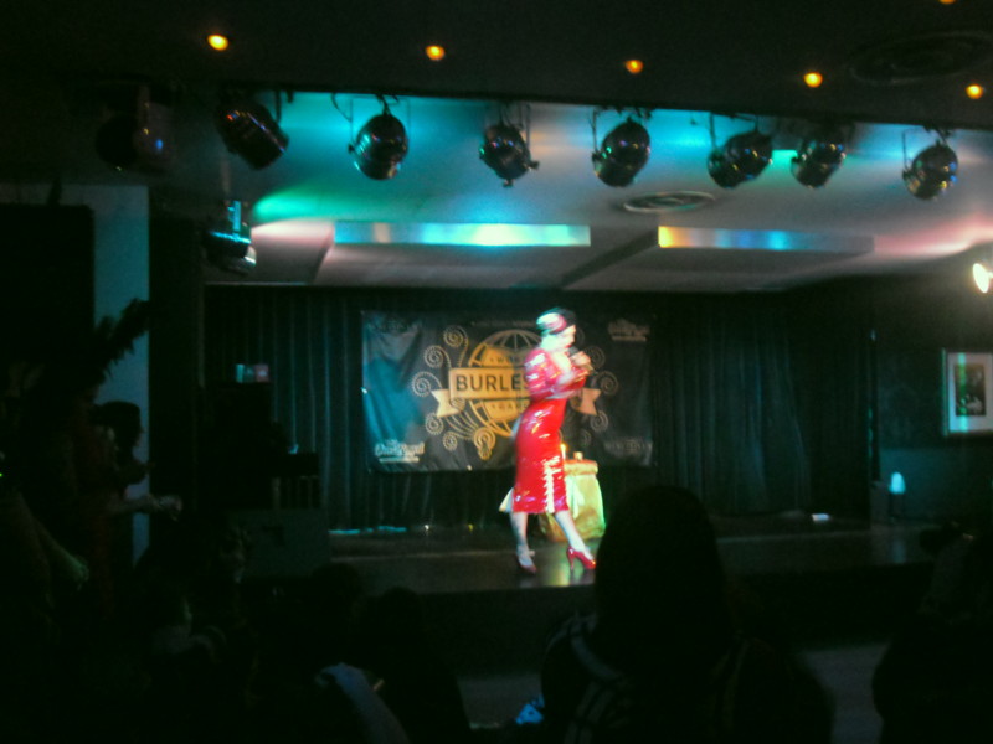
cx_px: 496
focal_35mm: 38
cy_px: 372
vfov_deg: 37.7
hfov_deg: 49.0
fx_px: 1090
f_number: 3.9
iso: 800
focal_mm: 6.9
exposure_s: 1/8
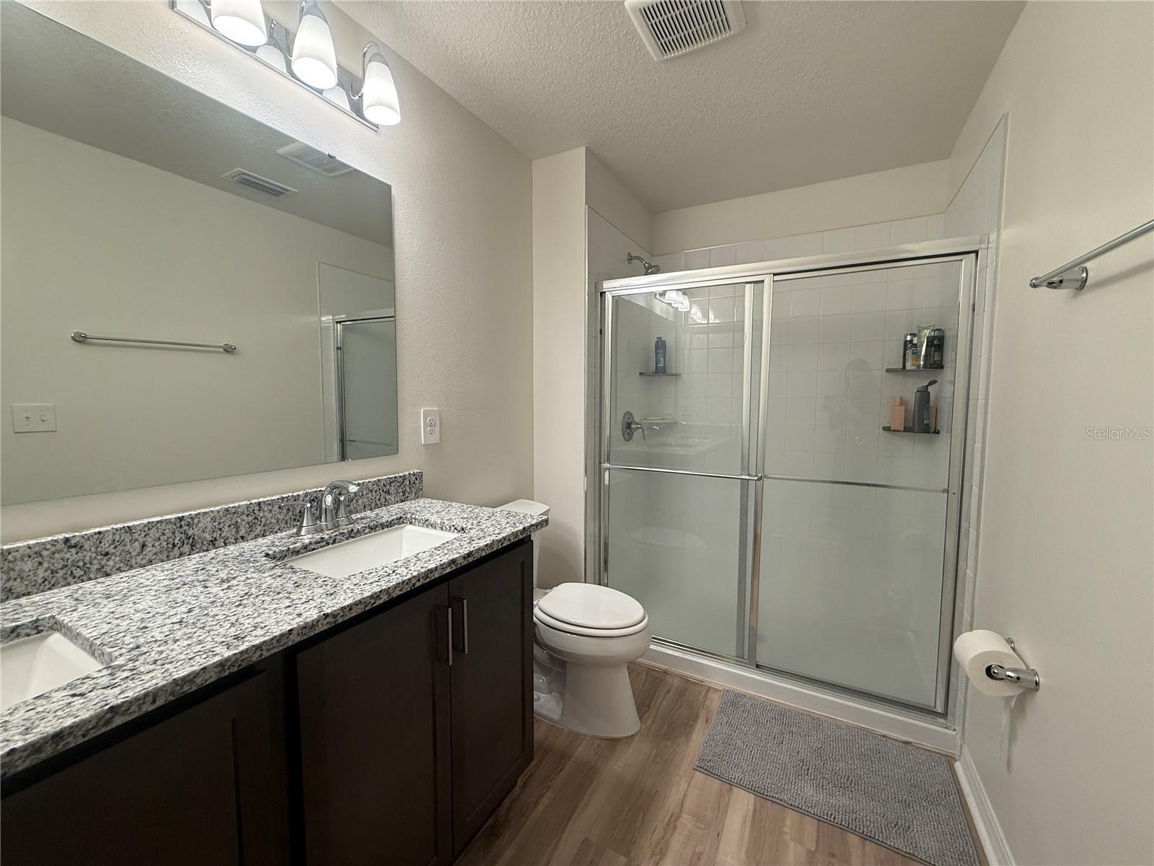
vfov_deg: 85.7
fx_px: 467
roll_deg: +0.0
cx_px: 577
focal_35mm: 14
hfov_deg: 102.1
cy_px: 433
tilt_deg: -4.5
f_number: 2.2
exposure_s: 1/120
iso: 160
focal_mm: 2.22
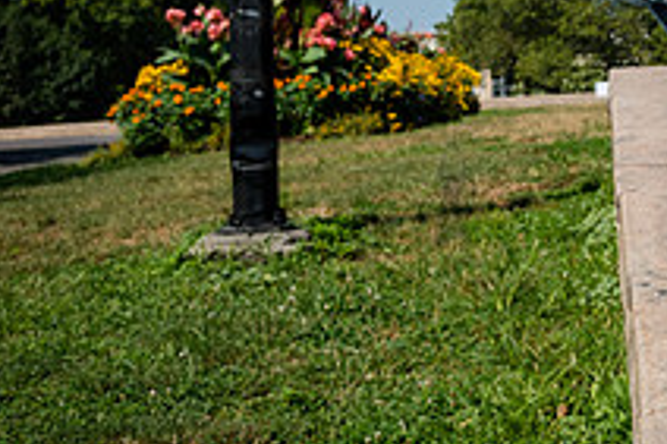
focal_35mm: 85
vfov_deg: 15.8
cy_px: 36
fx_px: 1574
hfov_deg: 21.7
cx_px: 856
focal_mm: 31
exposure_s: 1/2500
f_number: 5
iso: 400
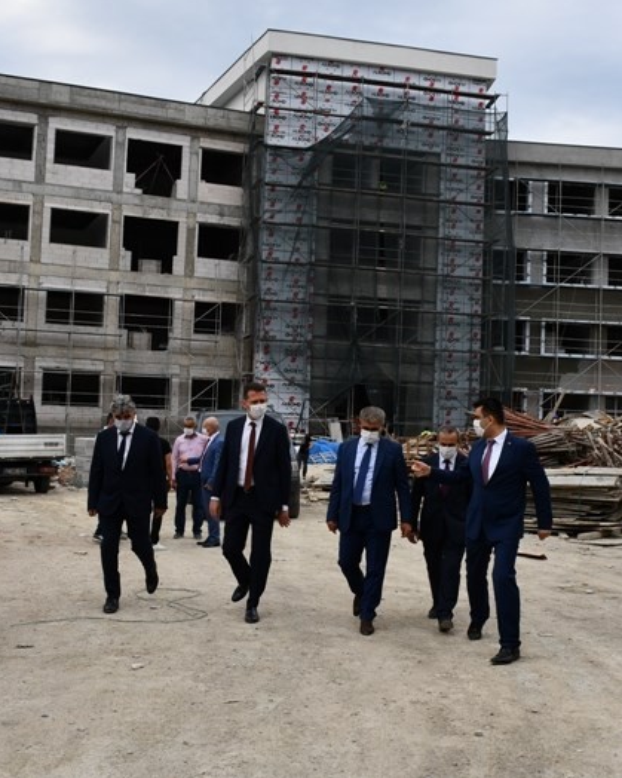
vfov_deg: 42.9
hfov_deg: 34.9
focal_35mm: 43
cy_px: 387
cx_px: 327
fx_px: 990
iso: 100
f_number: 8
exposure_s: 1/250
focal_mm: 20
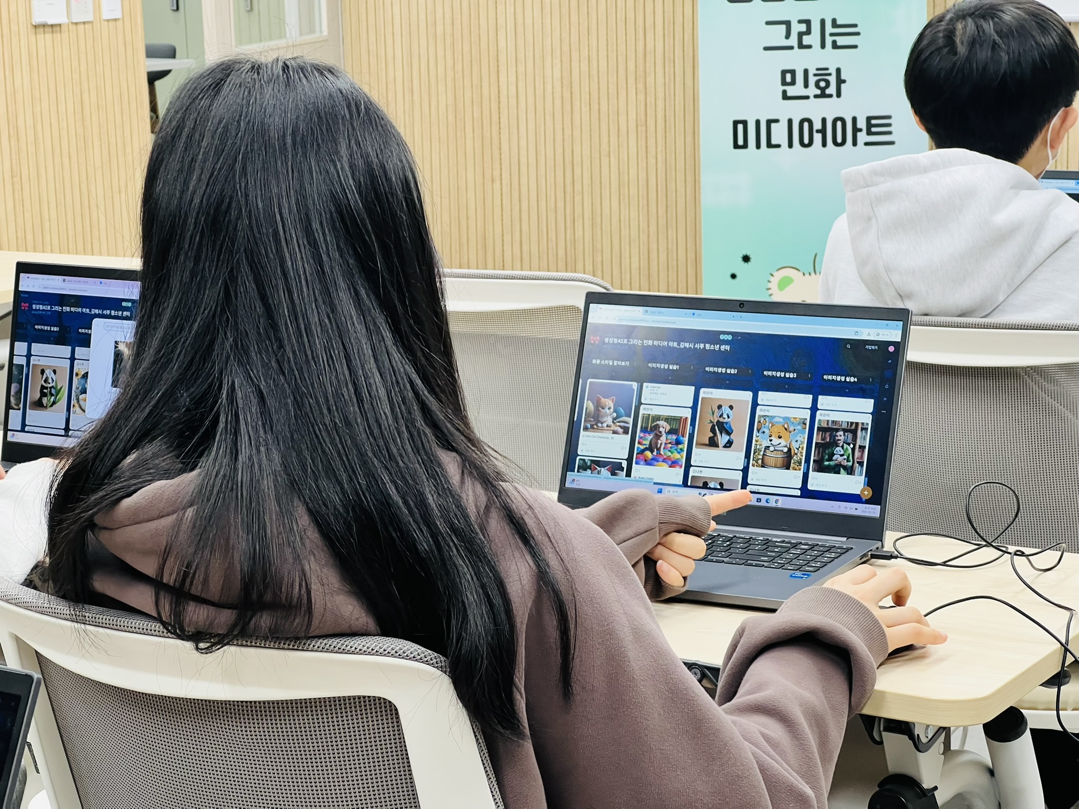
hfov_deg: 25.3
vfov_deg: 19.1
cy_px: 404
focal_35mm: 77
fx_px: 2400
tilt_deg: -11.2
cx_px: 540
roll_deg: +1.5
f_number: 2.8
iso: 200
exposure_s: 1/60
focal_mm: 9
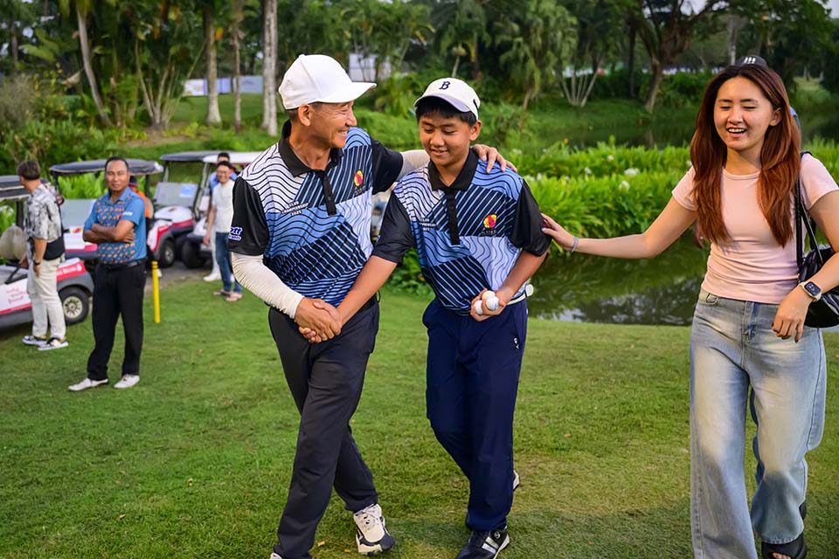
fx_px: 781
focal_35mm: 34
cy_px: 280
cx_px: 420
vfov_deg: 39.4
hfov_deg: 56.5
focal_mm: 33.5
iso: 3200
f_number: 2.8
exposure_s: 1/320
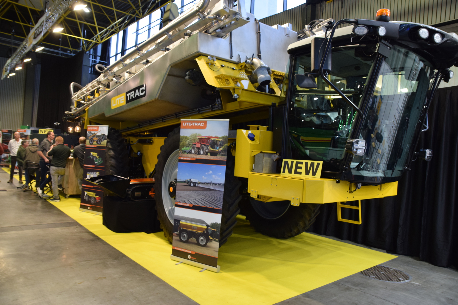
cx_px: 229
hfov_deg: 70.4
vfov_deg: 50.4
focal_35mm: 26
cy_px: 152
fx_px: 324
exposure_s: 1/100
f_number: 5
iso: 800
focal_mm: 17
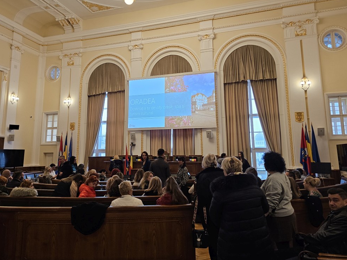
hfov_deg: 63.3
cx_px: 157
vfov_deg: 49.6
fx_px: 281
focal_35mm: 28
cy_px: 111
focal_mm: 6.3
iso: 200
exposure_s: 1/115
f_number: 1.7
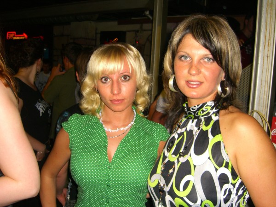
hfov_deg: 49.0
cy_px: 104
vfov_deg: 37.7
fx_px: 303
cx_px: 138
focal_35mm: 38
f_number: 2.8
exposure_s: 1/60
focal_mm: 7.9
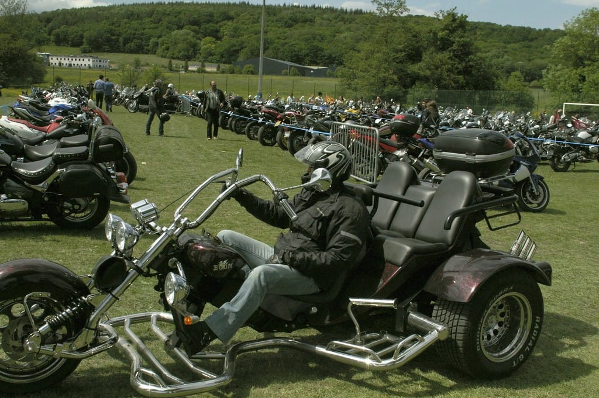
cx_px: 300
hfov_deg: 53.2
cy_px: 199
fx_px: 599
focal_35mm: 36
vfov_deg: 36.8
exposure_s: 1/3200
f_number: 7.1
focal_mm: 24
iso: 800
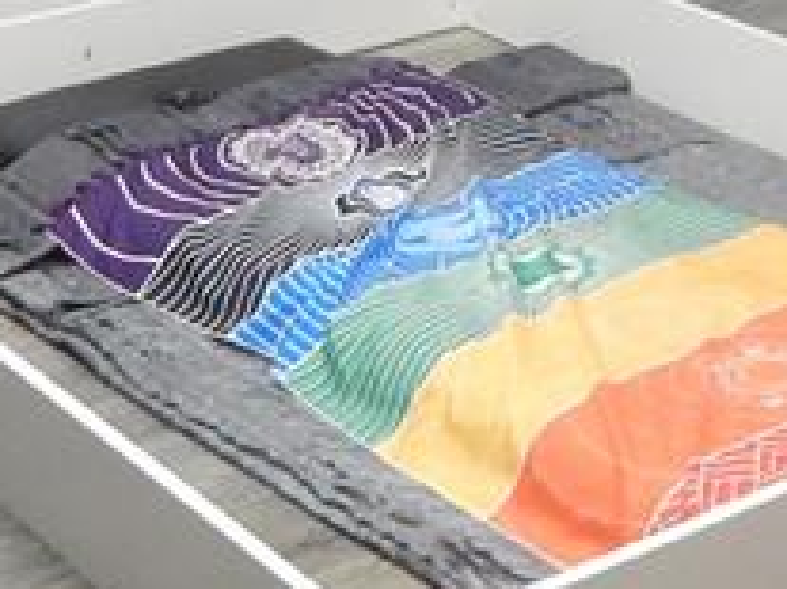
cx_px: 821
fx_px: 2590
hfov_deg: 16.8
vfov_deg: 12.3
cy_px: -308
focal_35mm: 114
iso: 400
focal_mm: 4
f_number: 3
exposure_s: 1/25
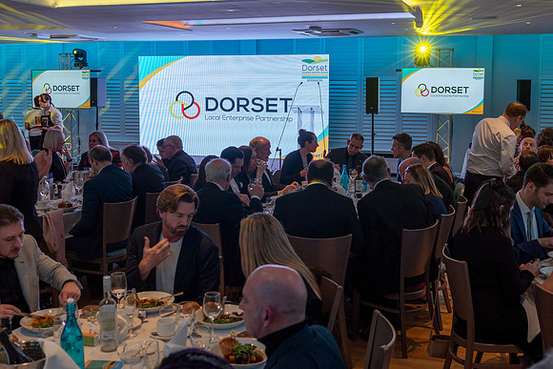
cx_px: 271
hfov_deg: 44.9
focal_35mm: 44
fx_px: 669
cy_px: 140
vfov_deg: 30.7
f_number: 4.5
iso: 125
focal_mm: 35
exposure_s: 1/60
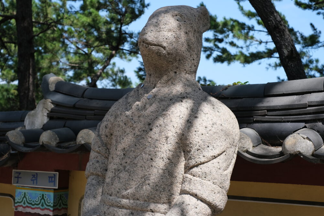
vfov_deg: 25.1
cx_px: 161
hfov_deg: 36.9
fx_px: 486
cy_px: 107
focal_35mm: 54
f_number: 5
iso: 320
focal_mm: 35
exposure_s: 1/800
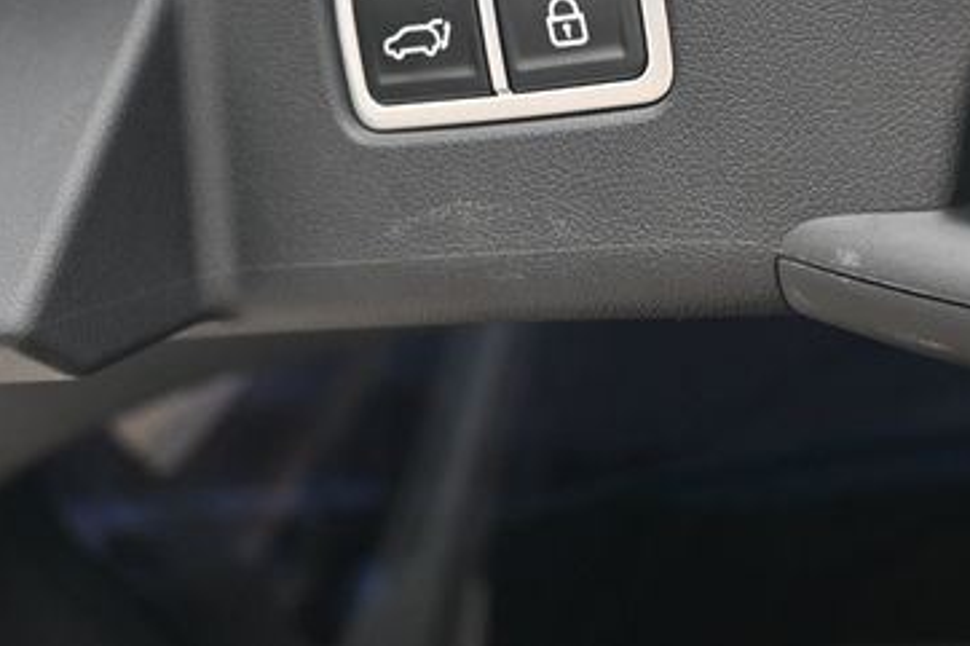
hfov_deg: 28.7
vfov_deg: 19.0
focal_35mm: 70
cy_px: 78
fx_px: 1894
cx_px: 573
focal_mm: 26.5
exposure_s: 1/125
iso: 400
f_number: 4.5
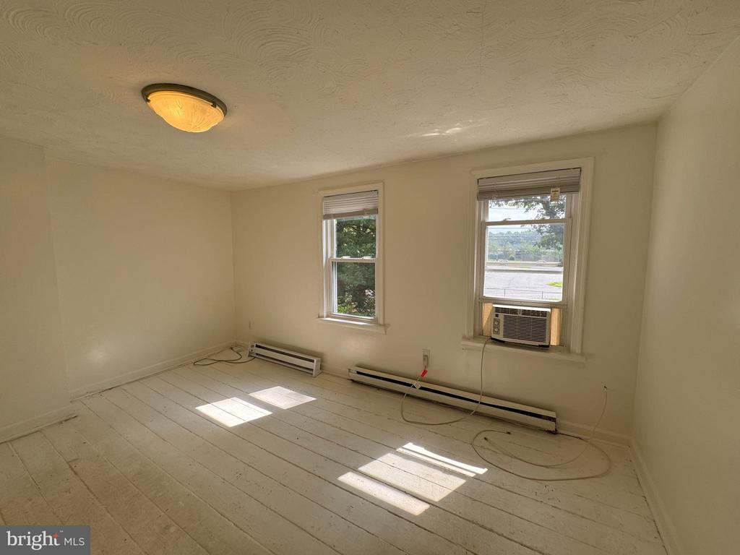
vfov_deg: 85.7
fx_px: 299
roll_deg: -0.4
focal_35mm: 14
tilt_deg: -6.9
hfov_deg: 102.1
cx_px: 370
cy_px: 278
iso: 40
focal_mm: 2.22
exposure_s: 1/256
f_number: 2.2
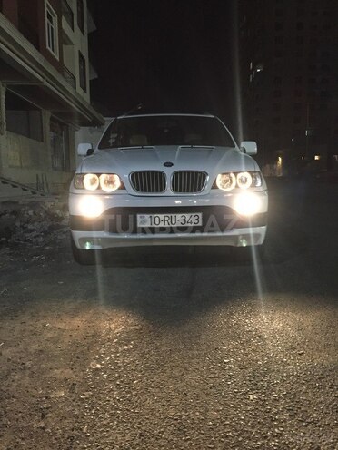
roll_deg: +0.6
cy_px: 225
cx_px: 169
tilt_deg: -6.3
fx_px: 378
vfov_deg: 61.7
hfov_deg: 48.2
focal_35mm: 29
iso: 500
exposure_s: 1/17
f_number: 2.2
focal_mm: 4.15
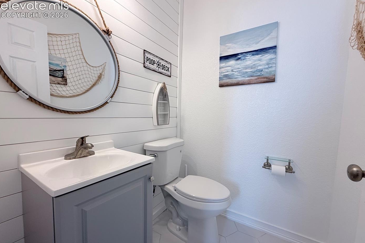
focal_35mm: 15
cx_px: 185
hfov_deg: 100.4
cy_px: 126
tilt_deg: -4.2
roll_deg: -1.5
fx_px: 152
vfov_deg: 77.3
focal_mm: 2.22
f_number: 2.2
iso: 80
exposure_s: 1/120
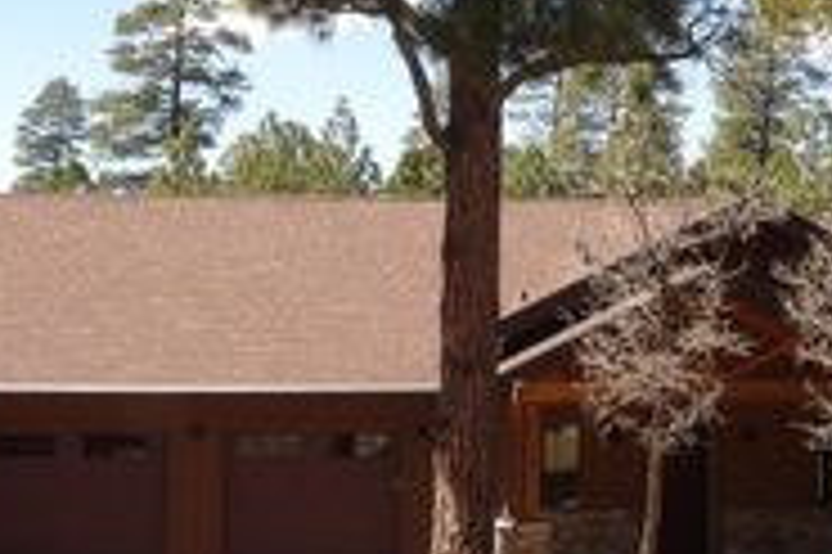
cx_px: 567
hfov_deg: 21.8
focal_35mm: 93
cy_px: 61
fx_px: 2147
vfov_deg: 14.5
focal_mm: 5.9
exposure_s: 1/105
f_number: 7.1
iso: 100
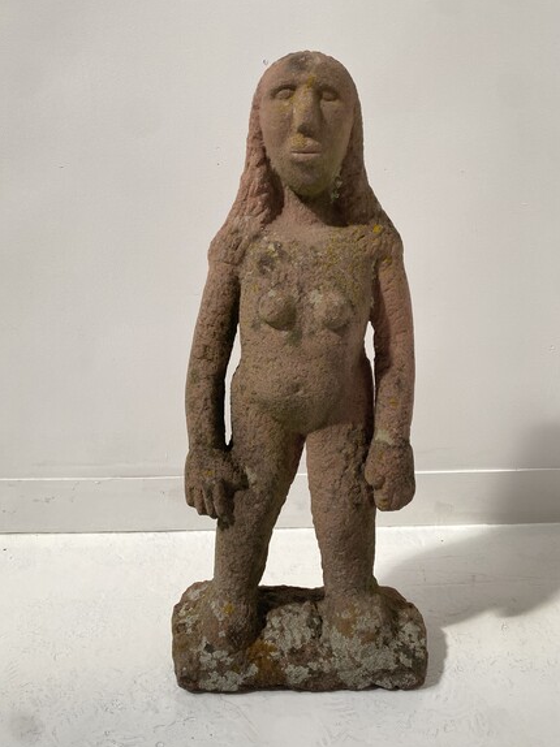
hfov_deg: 48.2
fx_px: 626
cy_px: 388
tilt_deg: -18.8
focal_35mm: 29
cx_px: 270
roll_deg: +0.1
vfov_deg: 61.7
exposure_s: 1/122
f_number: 1.8
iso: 100
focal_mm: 4.25
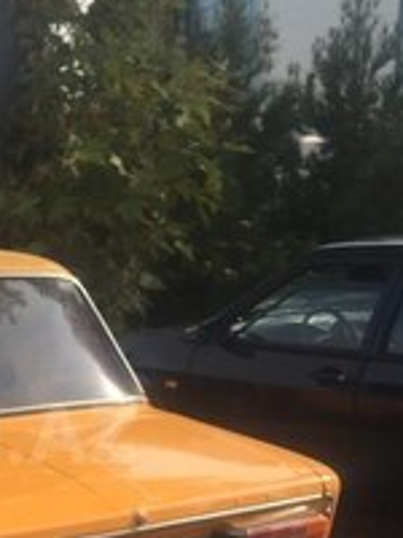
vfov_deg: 26.5
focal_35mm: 72
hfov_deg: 19.4
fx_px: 1118
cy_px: 433
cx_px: -70
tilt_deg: -13.5
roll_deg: +0.0
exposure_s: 1/1068
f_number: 2.2
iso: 32
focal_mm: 4.15
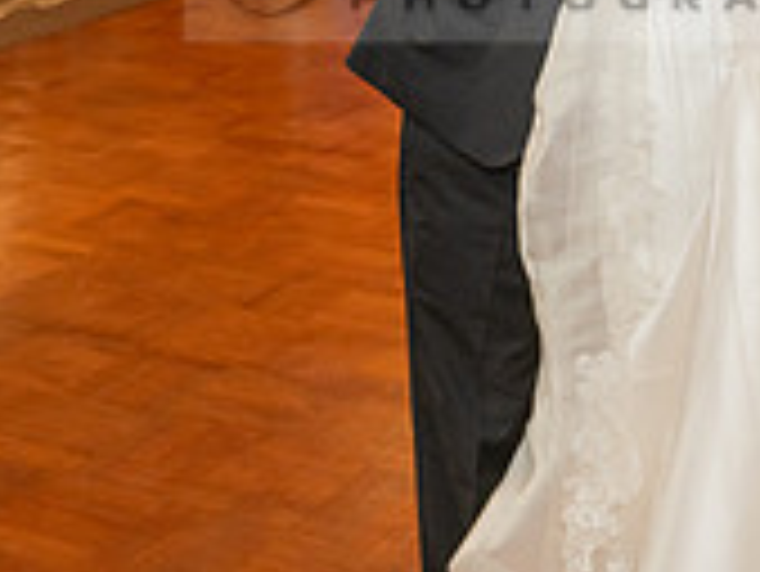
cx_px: 576
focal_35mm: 79
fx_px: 1736
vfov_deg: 18.0
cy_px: -65
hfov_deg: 24.4
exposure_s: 1/125
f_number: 3.5
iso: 800
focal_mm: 24
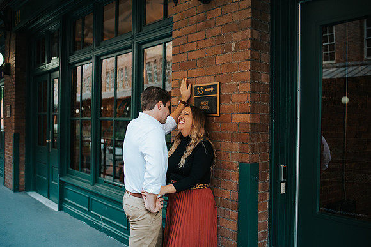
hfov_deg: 54.4
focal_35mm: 35
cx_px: 186
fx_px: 361
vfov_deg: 37.9
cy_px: 124
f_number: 1.8
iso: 900
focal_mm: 35
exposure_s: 1/500
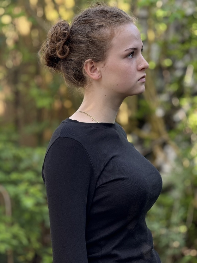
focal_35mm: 120
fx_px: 911
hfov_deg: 12.3
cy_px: 132
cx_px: 98
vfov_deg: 16.4
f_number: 2.8
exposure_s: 1/124
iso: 50
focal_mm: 15.66
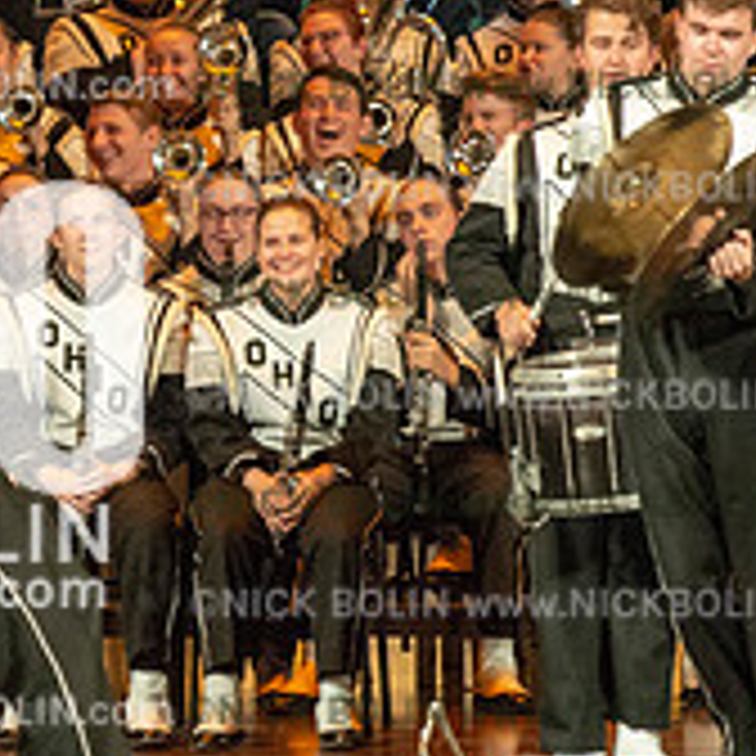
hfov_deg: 3.0
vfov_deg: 3.0
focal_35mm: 585
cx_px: -176
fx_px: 14455
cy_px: 396
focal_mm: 200
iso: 8000
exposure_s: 1/320
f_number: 5.6
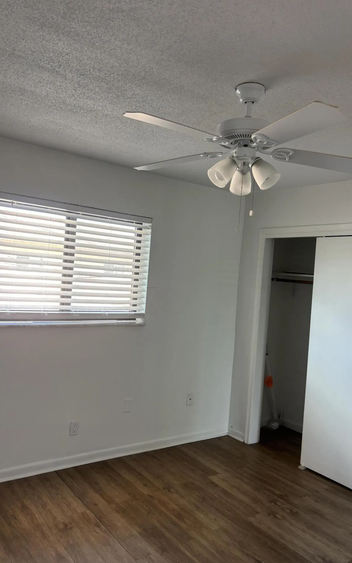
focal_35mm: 28
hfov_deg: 44.5
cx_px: 176
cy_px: 284
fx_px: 430
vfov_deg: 66.5
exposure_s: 1/60
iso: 80
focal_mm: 5.96
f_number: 1.6
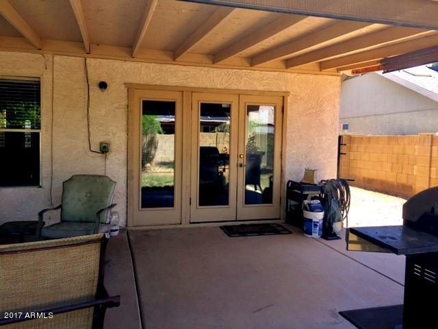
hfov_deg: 61.7
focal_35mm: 29
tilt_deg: -4.0
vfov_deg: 48.2
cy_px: 164
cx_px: 219
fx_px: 367
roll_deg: -1.2
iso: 32
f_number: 2.2
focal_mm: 4.15
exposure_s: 1/377
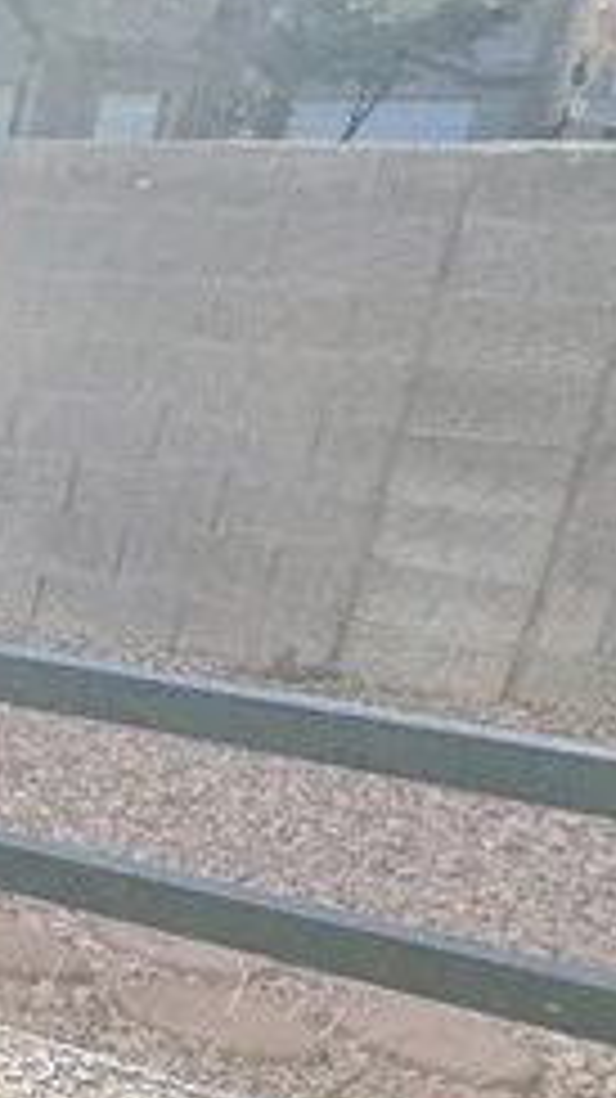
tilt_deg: -19.5
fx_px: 1861
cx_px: -1245
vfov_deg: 32.6
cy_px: 734
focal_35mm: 64
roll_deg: +0.2
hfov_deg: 11.2
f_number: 2.2
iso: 40
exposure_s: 1/352
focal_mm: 2.22
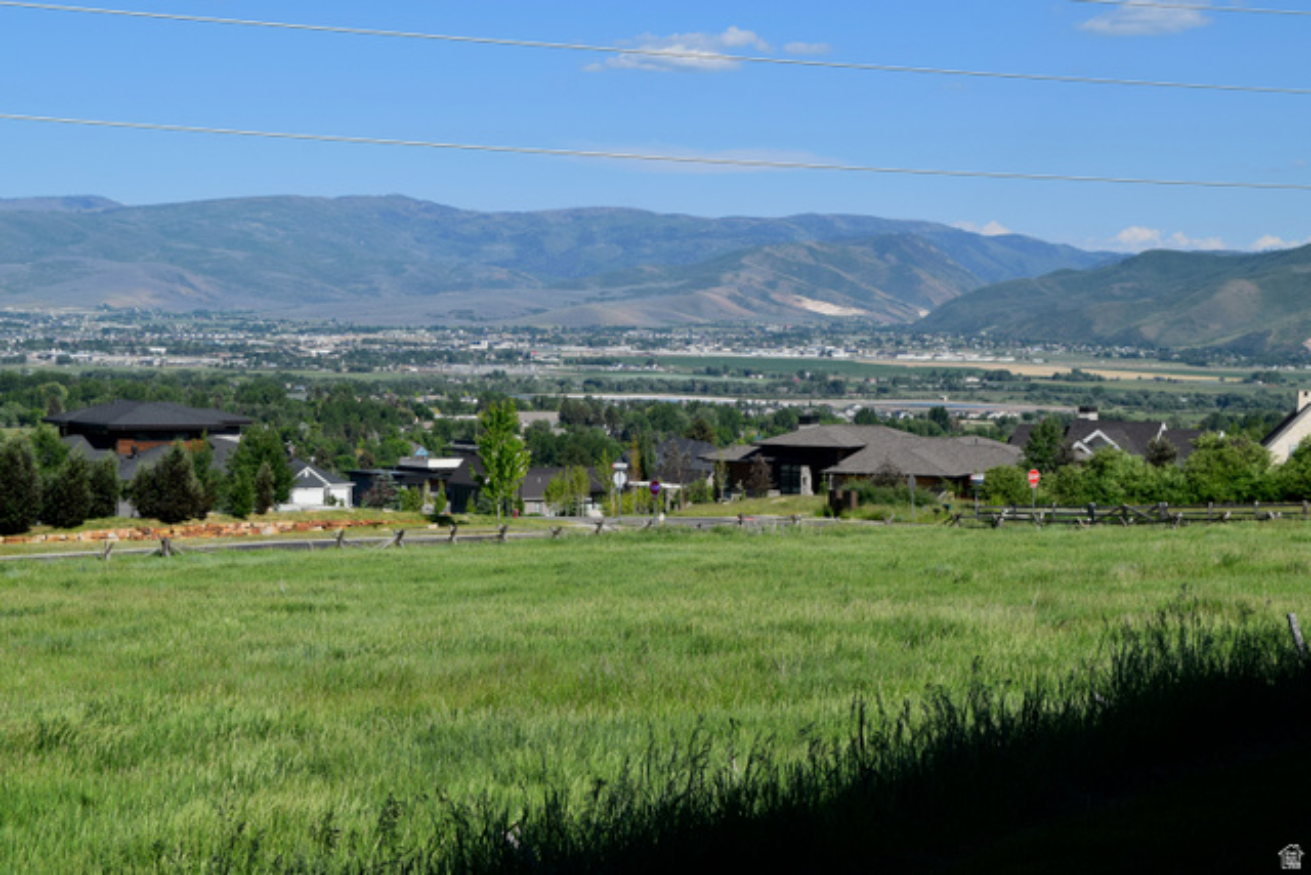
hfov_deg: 28.1
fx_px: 2622
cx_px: 656
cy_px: 438
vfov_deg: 18.9
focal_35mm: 72
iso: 320
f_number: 11
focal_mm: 48
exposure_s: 1/500
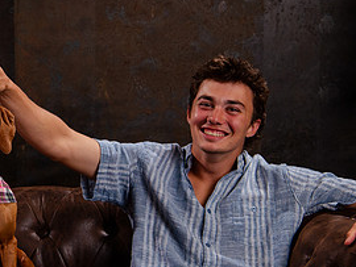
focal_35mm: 115
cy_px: 169
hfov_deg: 16.6
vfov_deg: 12.9
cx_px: -29
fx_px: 1184
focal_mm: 46
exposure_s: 1/160
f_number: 8
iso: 1000
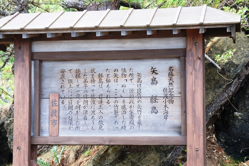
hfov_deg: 22.8
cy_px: 79
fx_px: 618
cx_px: 115
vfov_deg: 15.2
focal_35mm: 90
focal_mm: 55
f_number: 5.6
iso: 800
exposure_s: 1/160
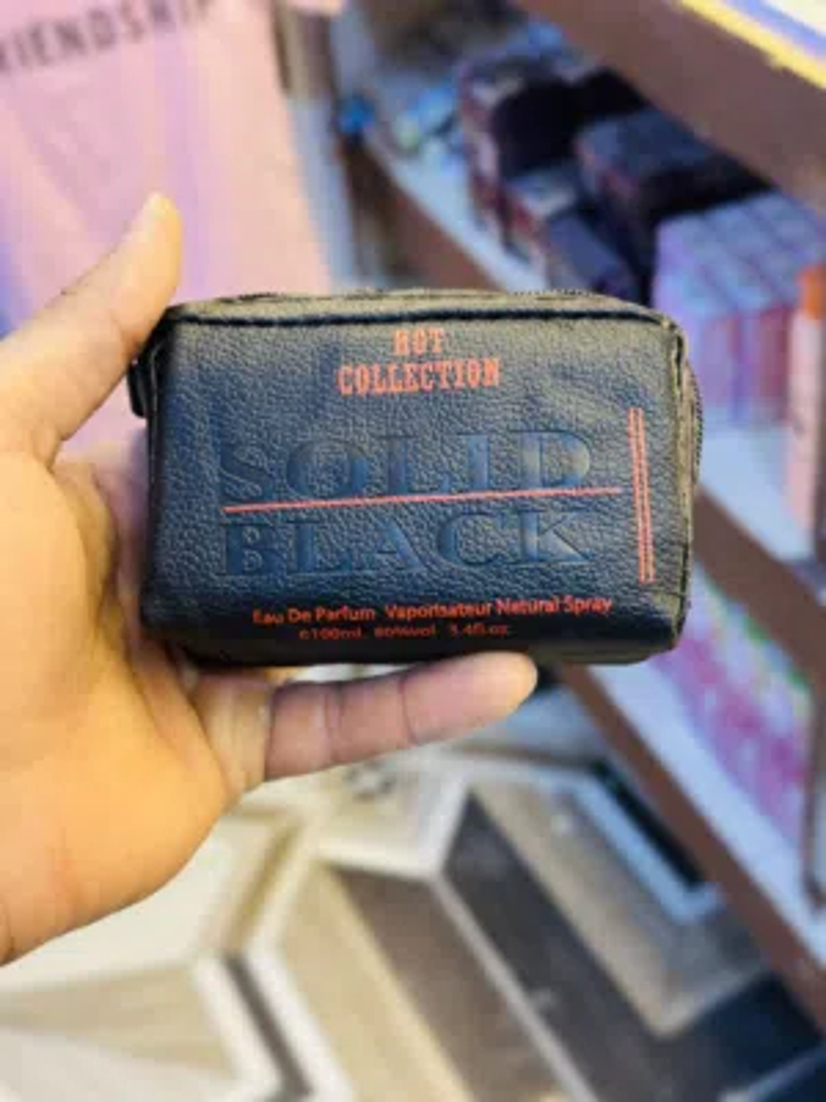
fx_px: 1527
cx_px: 413
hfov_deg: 30.3
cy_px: 551
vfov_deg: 39.7
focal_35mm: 48
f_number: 1.78
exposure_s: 1/51
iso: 125
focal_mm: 6.86
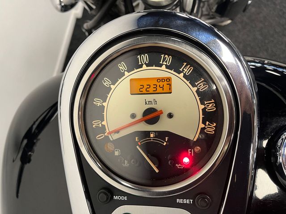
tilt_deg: -64.9
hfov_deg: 67.3
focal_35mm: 26
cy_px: 107
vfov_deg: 53.1
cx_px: 143
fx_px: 215
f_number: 1.6
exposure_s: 1/50
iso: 160
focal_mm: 5.1
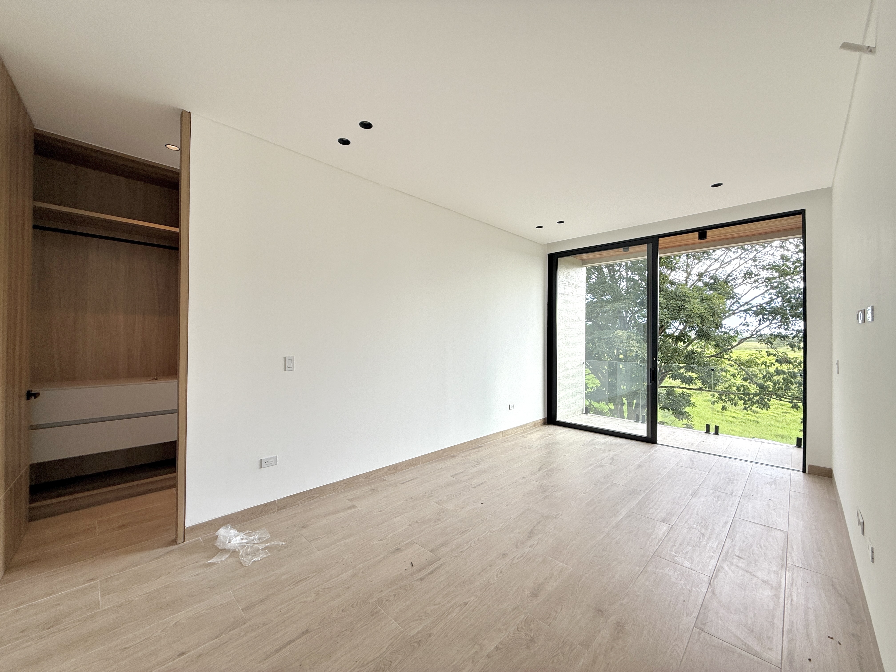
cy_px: 336
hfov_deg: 102.1
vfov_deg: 85.7
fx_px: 362
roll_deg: -0.5
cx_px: 448
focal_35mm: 14
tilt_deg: +0.5
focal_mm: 2.22
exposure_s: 1/101
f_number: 2.2
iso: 40
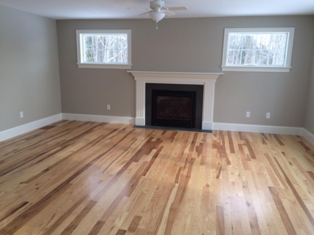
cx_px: 157
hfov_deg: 61.7
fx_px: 263
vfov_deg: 48.2
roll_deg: -1.3
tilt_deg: -12.0
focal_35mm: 29
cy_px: 118
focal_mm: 4.15
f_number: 2.2
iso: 32
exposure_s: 1/121
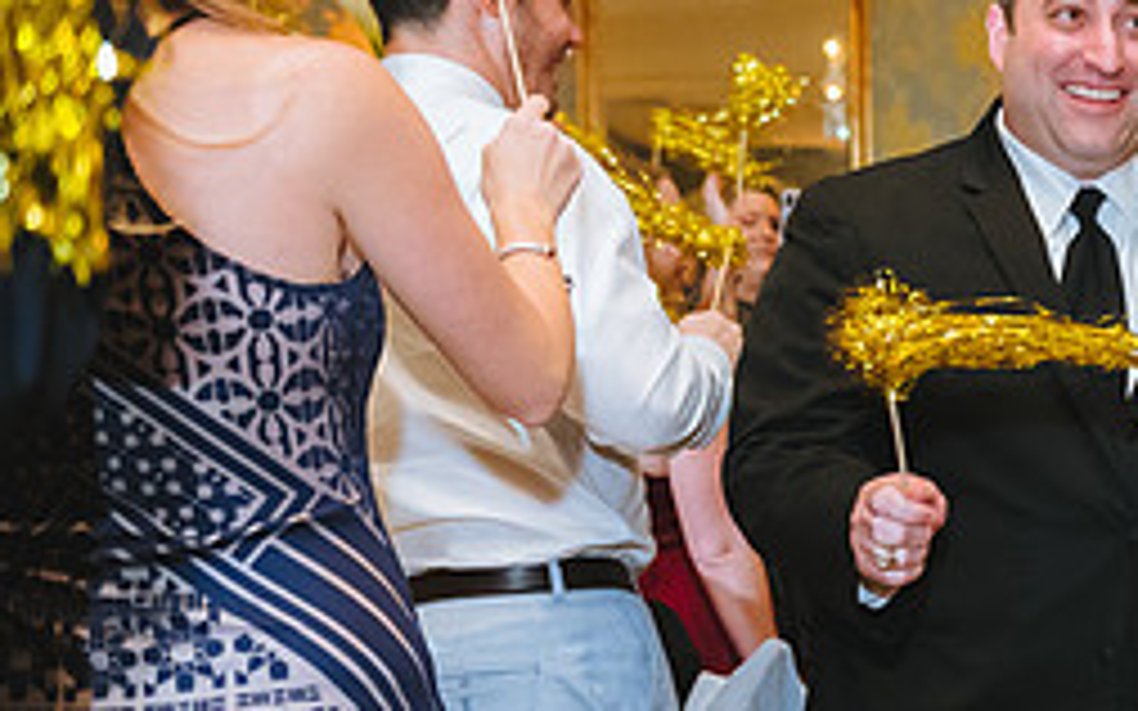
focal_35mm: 81
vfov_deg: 16.1
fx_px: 2512
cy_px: 486
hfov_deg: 23.7
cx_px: 1302
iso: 3200
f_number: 2.8
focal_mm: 32
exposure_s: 1/125
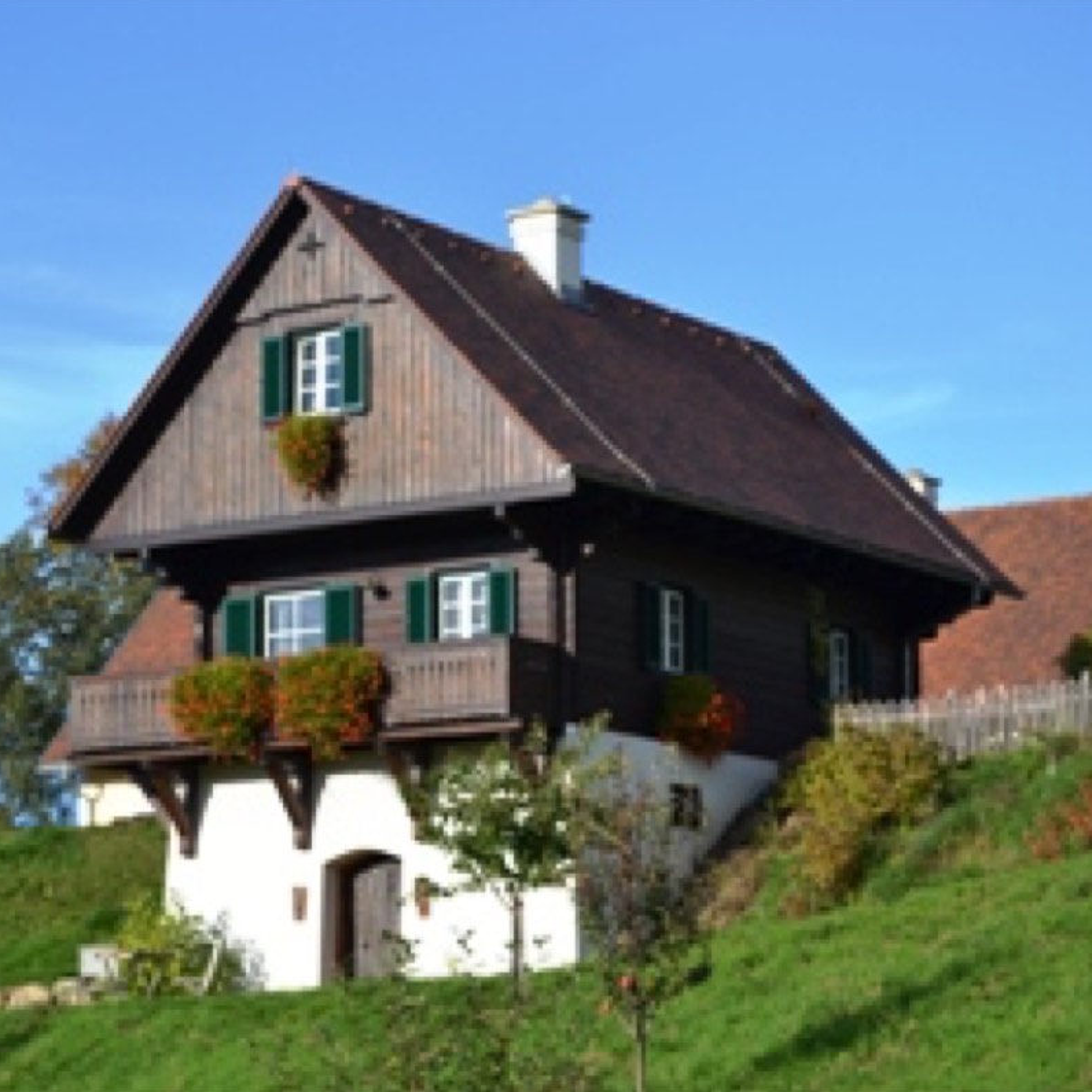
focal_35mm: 100
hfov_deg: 17.4
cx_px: 424
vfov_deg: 17.4
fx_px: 3569
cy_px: 546
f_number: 8
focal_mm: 52
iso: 100
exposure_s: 1/250
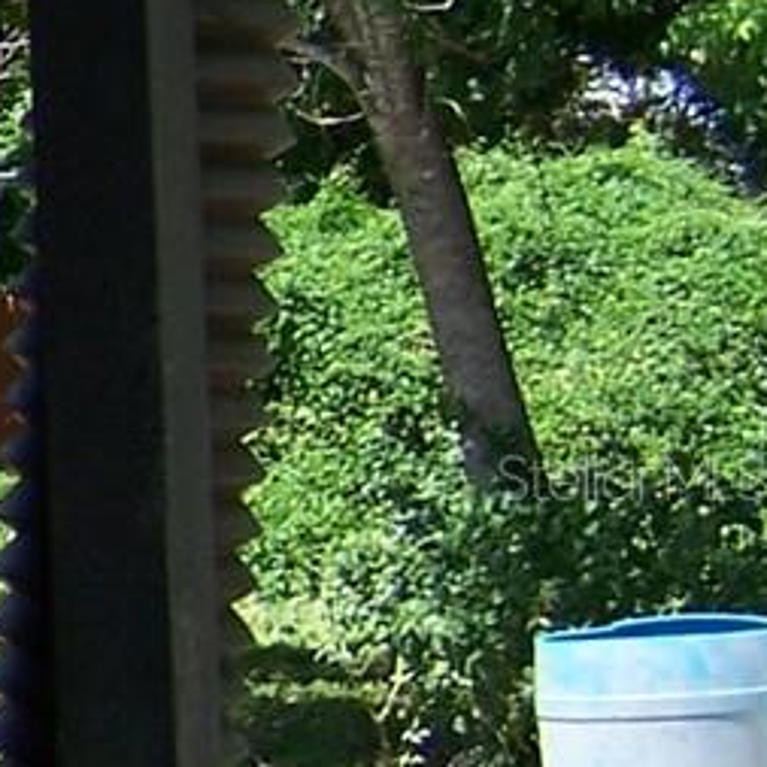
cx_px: -1643
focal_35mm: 212
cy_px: 476
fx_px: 5314
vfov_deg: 8.3
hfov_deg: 7.2
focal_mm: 6.3
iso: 80
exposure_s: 1/400
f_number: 2.8
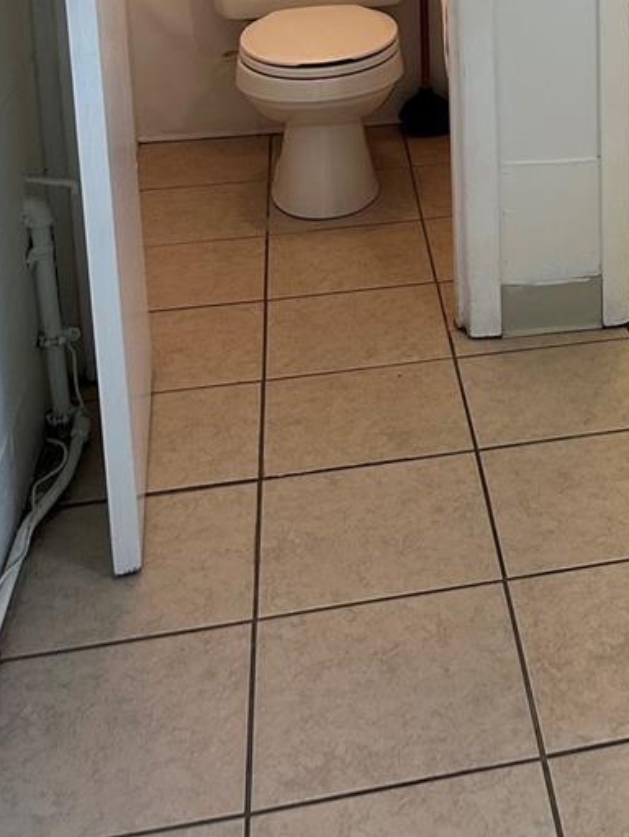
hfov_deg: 22.6
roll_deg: +0.6
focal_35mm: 61
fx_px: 1476
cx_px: 703
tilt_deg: -11.4
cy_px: -106
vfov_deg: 28.5
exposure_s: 1/60
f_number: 1.5
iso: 125
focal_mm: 5.7
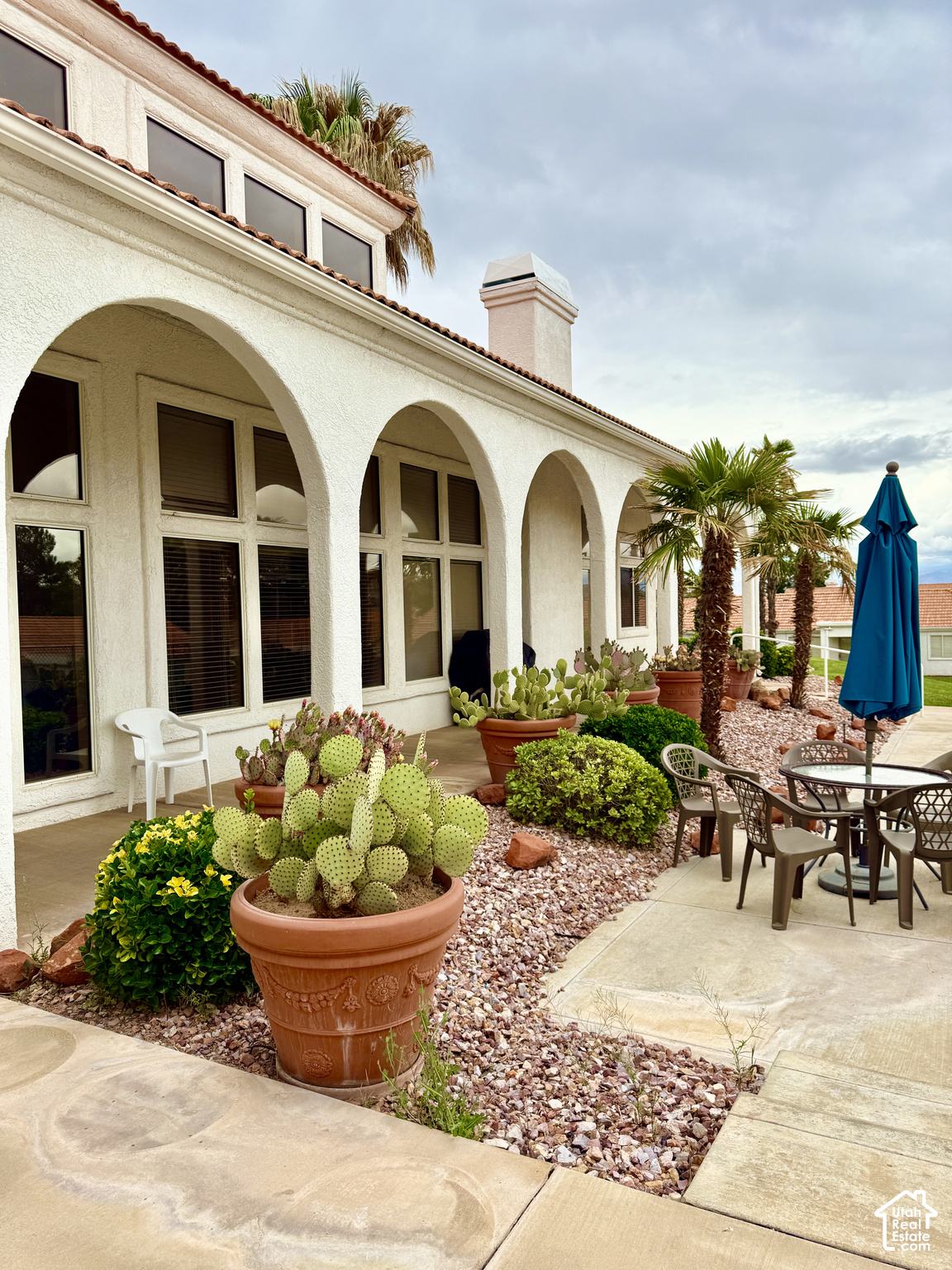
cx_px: 476
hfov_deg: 56.8
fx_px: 880
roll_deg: +0.6
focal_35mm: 24
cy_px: 635
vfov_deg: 71.6
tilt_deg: -1.9
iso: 80
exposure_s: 1/2445
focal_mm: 6.76
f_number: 1.78
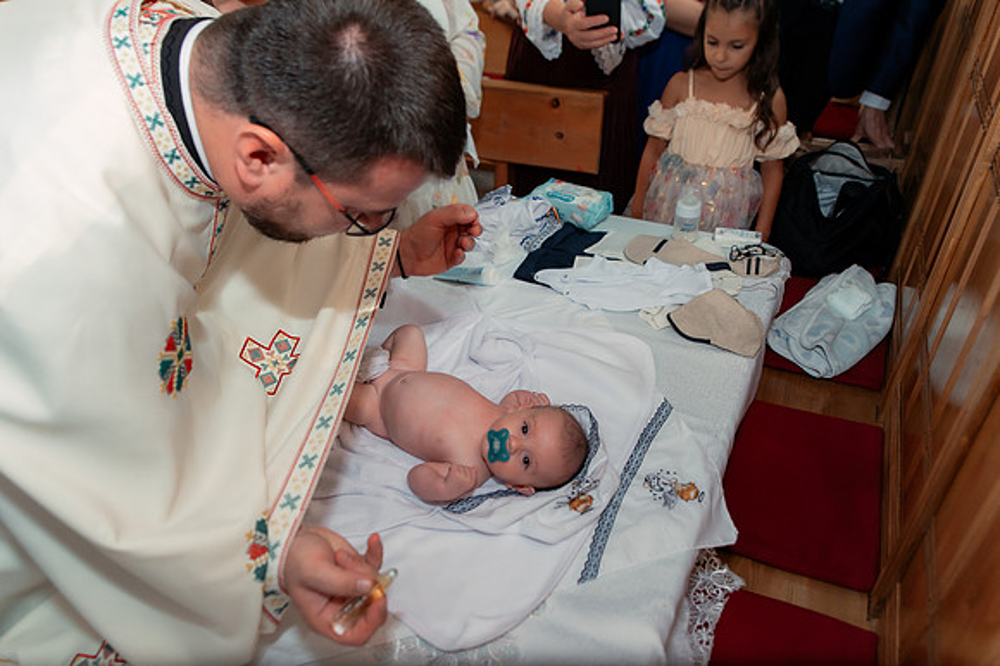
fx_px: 722
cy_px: 333
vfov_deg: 49.5
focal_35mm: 26
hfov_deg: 69.4
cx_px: 500
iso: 2000
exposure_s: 1/250
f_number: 3.5
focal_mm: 26
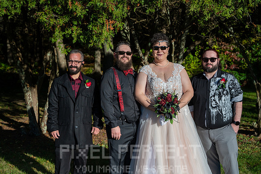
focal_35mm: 54
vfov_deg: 25.0
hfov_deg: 36.9
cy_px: 87
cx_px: 130
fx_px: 391
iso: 640
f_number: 4
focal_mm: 54
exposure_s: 1/8000
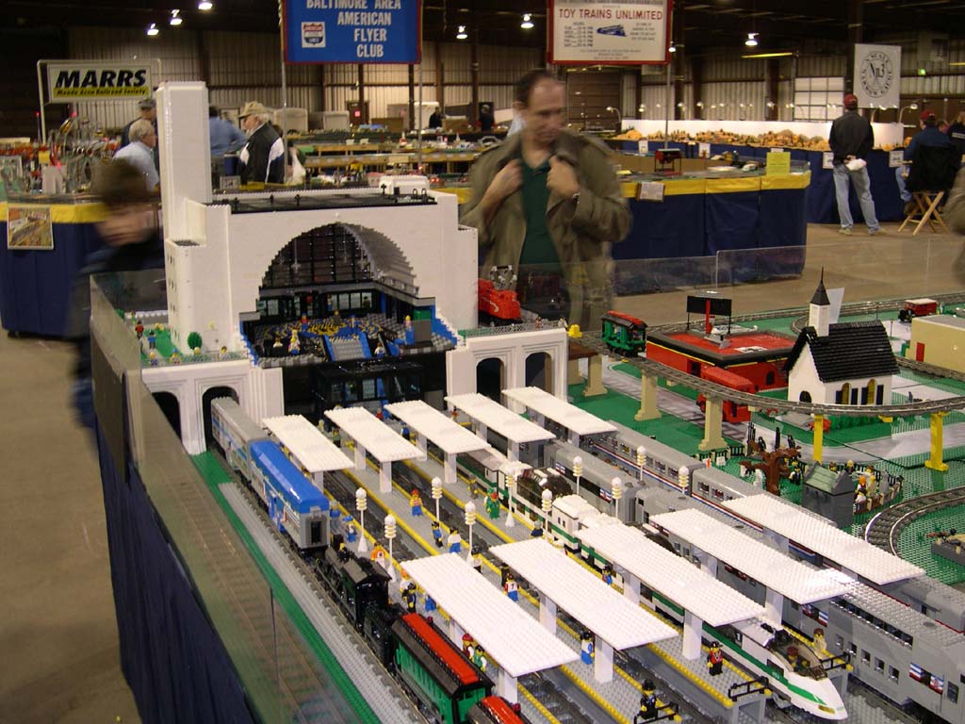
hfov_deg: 49.0
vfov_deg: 37.7
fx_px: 1059
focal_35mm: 38
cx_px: 482
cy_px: 362
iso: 100
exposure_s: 1/5.3
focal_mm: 8
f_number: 2.8
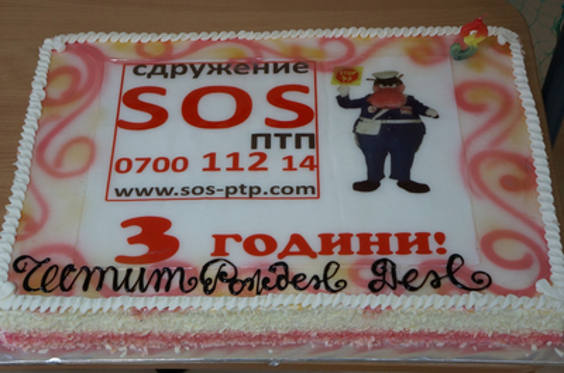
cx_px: 282
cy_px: 186
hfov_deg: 35.1
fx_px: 891
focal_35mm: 57
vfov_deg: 23.7
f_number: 4.5
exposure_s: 1/160
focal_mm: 38
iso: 800
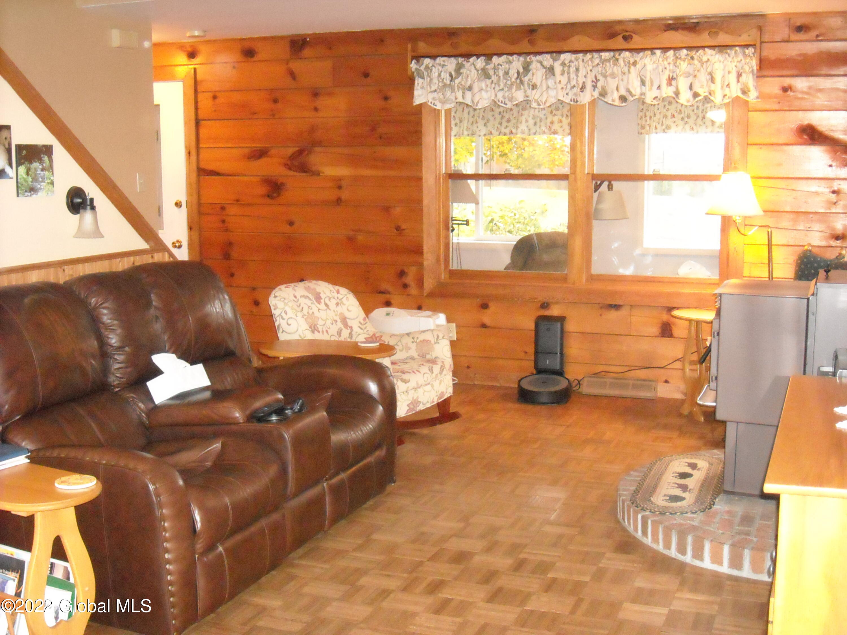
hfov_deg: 42.9
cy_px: 318
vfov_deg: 32.9
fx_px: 1077
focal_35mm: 44
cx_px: 424
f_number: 3.1
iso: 1233
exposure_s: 1/60
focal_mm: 7.1
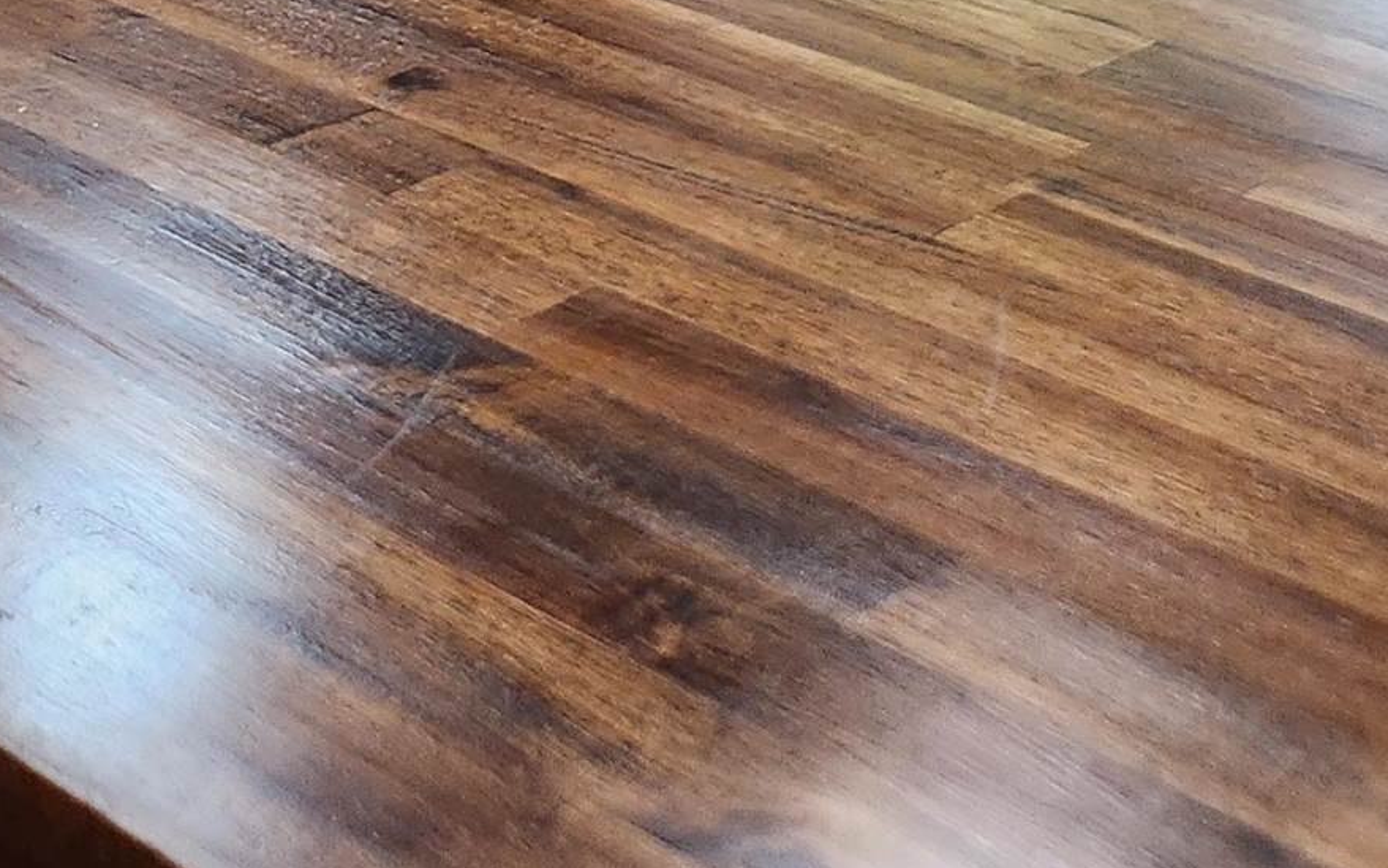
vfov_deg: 12.9
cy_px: -846
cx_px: 237
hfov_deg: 22.9
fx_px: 3367
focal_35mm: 89
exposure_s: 1/120
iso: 250
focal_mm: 5
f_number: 1.8
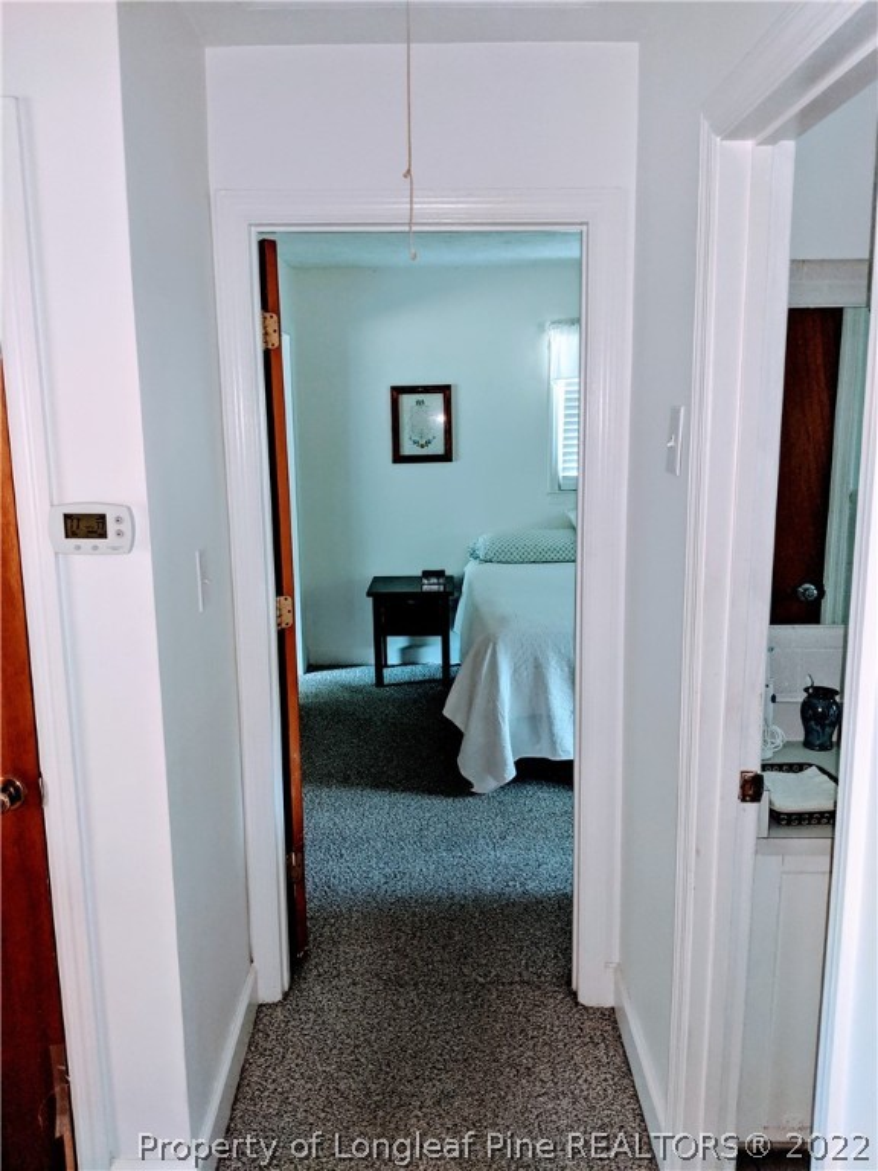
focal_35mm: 27
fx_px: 913
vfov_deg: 65.3
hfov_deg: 51.4
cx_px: 439
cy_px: 586
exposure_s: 1/15
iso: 418
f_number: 1.8
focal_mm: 4.44
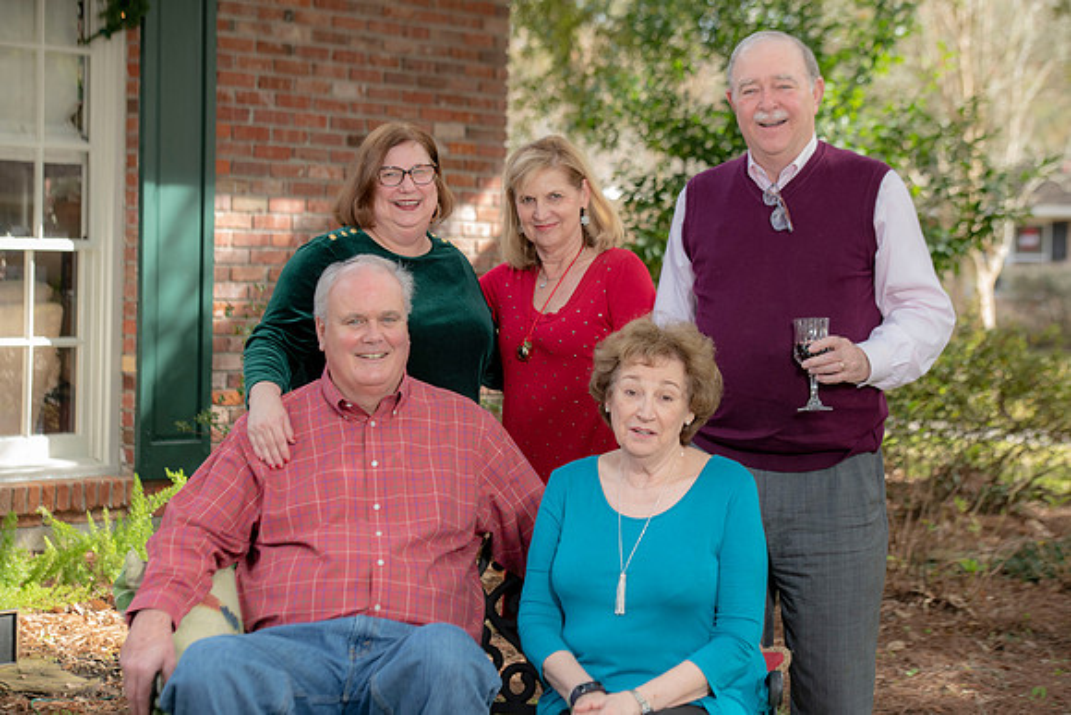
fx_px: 2916
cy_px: 358
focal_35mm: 98
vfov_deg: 14.0
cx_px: 536
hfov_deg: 20.8
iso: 320
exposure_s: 1/200
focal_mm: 98
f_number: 5
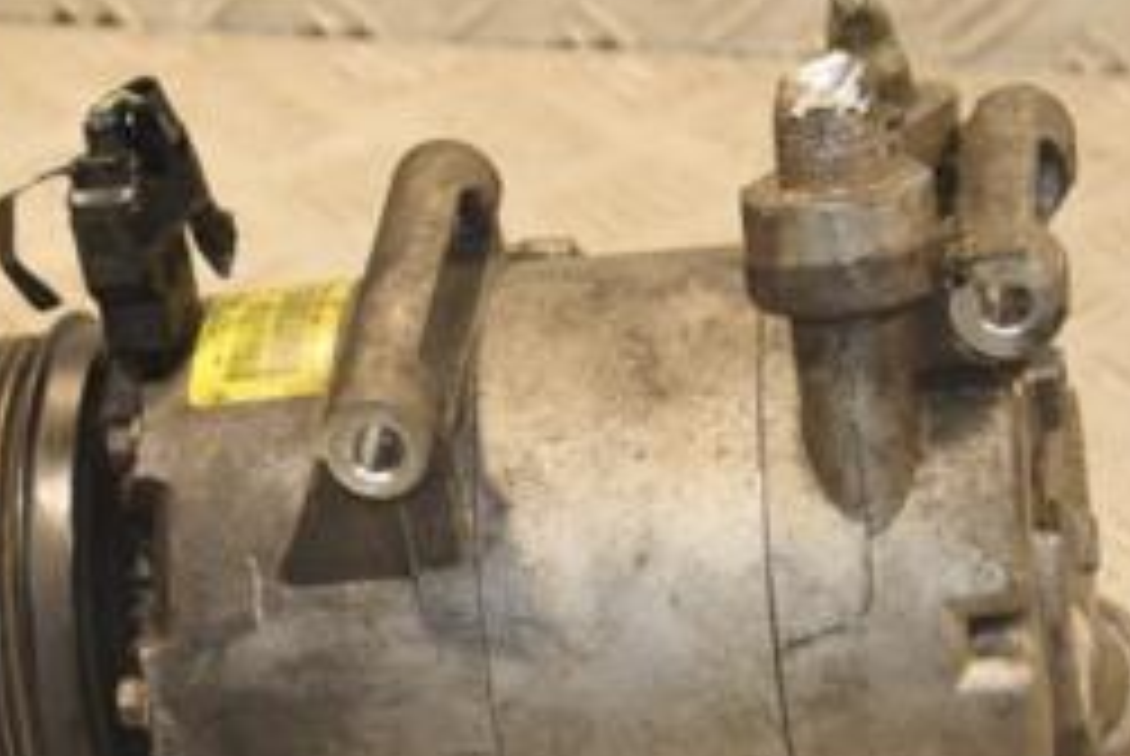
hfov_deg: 11.5
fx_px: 5625
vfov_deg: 7.7
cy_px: 504
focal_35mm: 179
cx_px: 563
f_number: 5
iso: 800
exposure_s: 1/200
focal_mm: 50
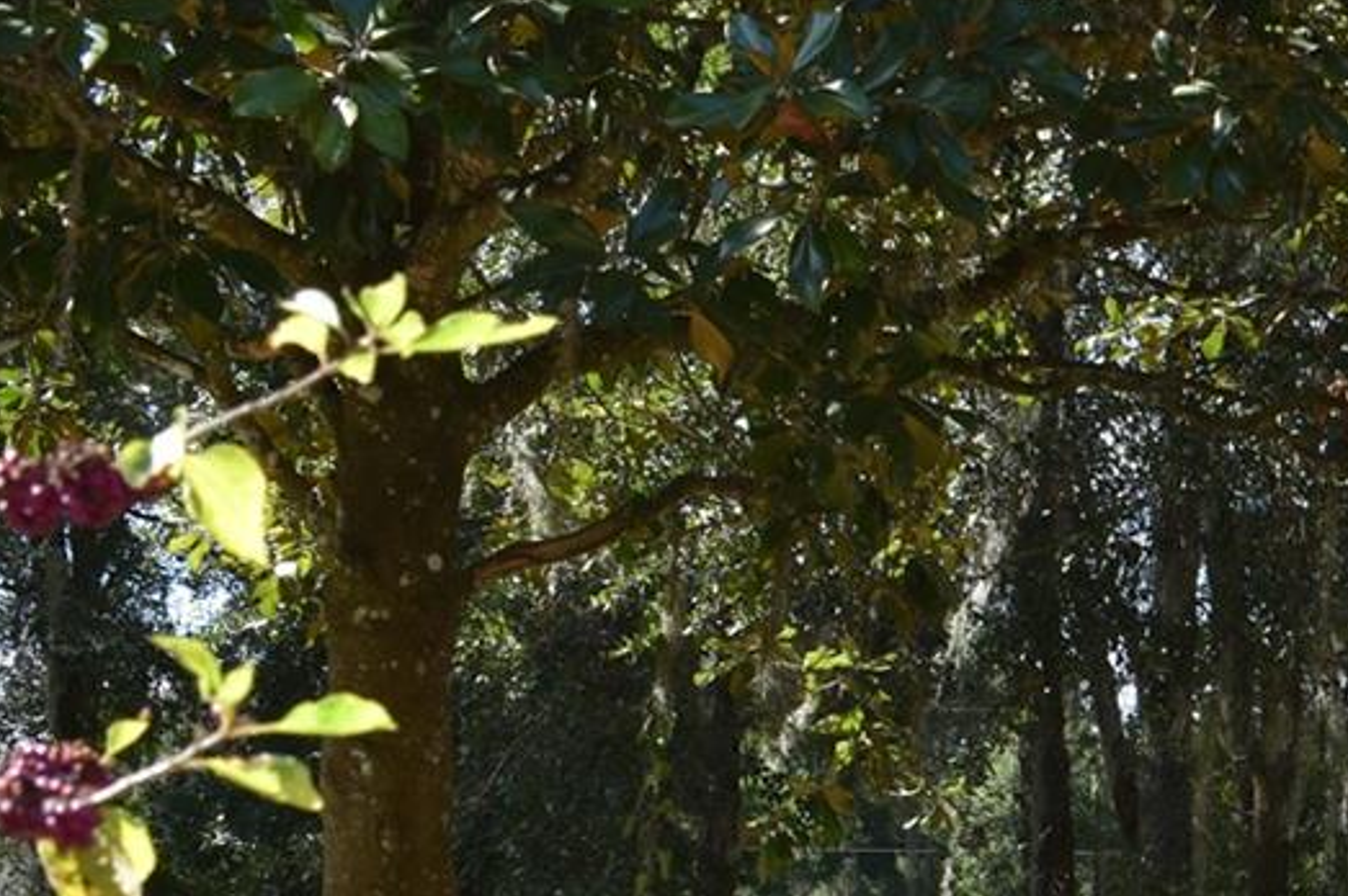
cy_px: 1282
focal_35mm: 101
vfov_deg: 12.9
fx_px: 3779
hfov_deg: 19.0
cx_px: 1678
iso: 200
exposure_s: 1/320
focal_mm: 22
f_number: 7.1
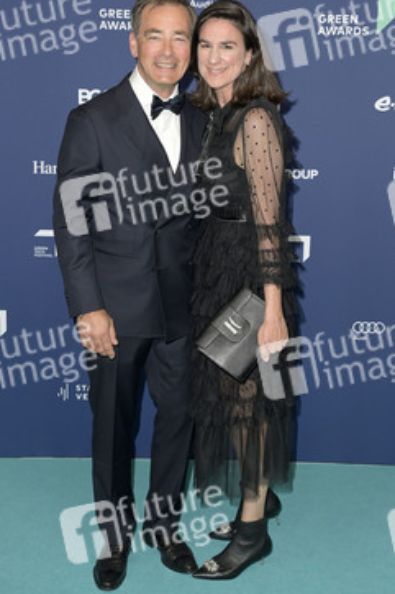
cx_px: 192
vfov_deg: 37.5
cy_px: 279
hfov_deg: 25.5
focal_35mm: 53
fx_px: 873
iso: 800
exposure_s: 1/250
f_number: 6.3
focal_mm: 48
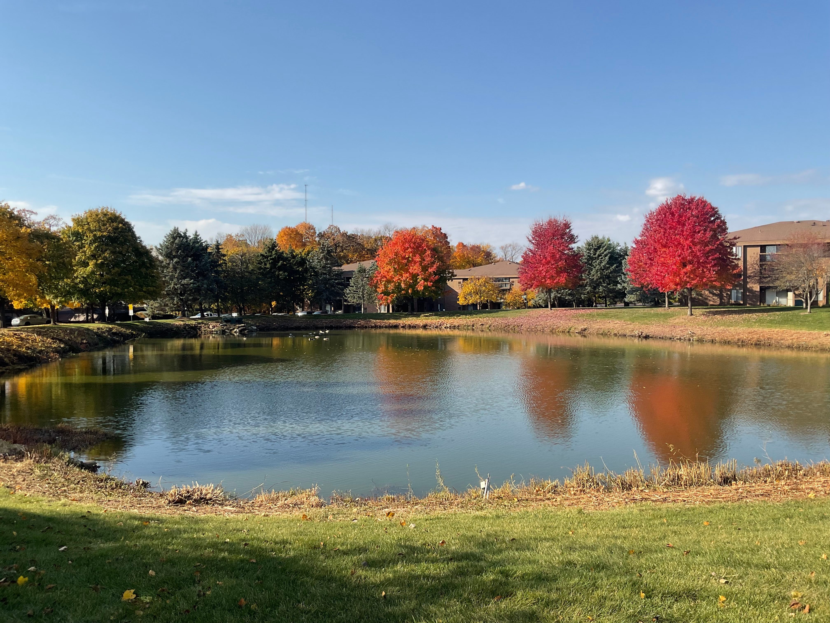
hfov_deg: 61.7
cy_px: 312
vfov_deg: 48.2
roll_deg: -0.5
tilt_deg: -1.0
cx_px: 415
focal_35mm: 29
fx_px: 695
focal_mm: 3
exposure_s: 1/1490
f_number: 1.8
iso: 16
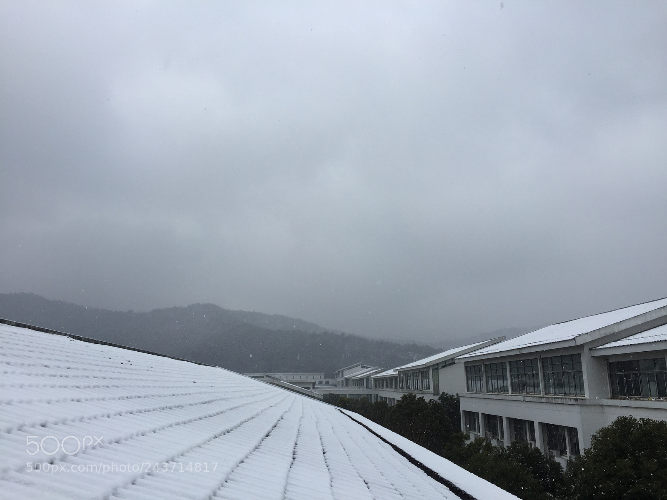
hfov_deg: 61.7
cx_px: 334
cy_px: 250
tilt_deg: +12.8
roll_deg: -0.4
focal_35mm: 29
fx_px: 559
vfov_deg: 48.2
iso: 32
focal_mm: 4.15
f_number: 2.2
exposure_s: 1/1068
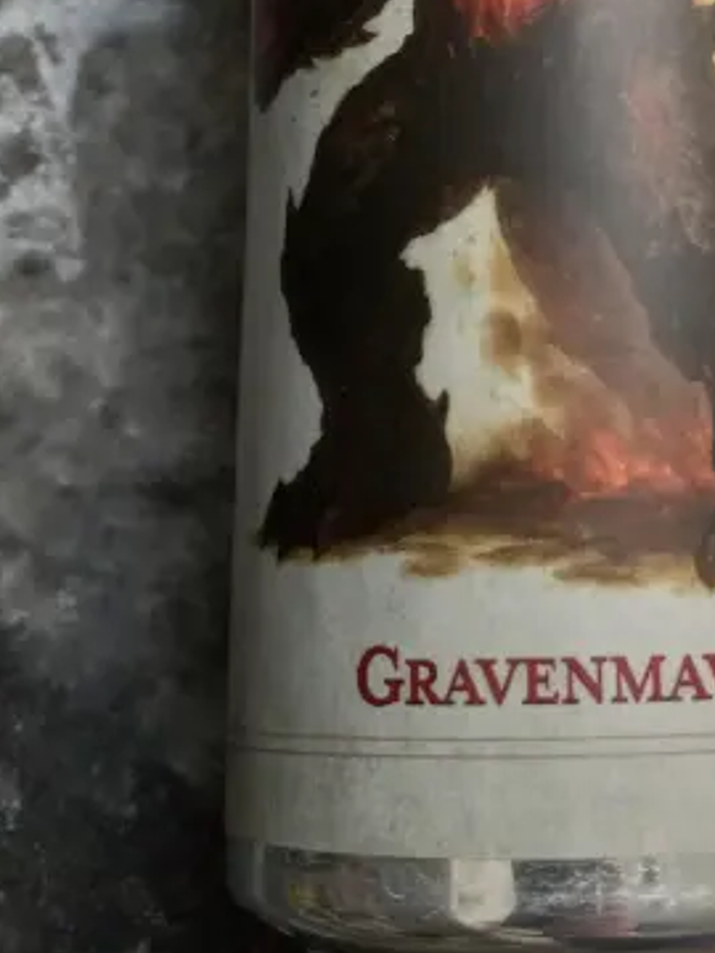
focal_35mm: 60
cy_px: 111
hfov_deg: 24.2
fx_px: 1652
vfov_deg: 30.9
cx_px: 511
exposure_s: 1/60
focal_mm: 3.94
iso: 250
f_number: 1.8
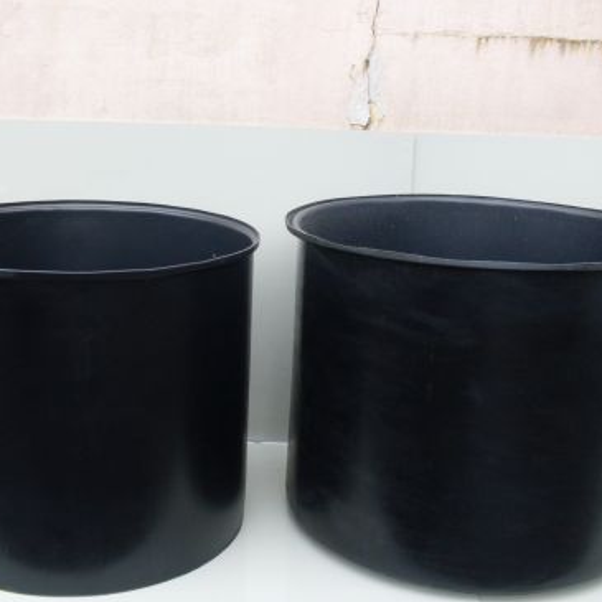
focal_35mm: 46
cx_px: 280
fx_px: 905
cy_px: 294
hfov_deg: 36.8
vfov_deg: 36.8
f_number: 2.8
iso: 80
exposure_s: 1/125
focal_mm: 6.3
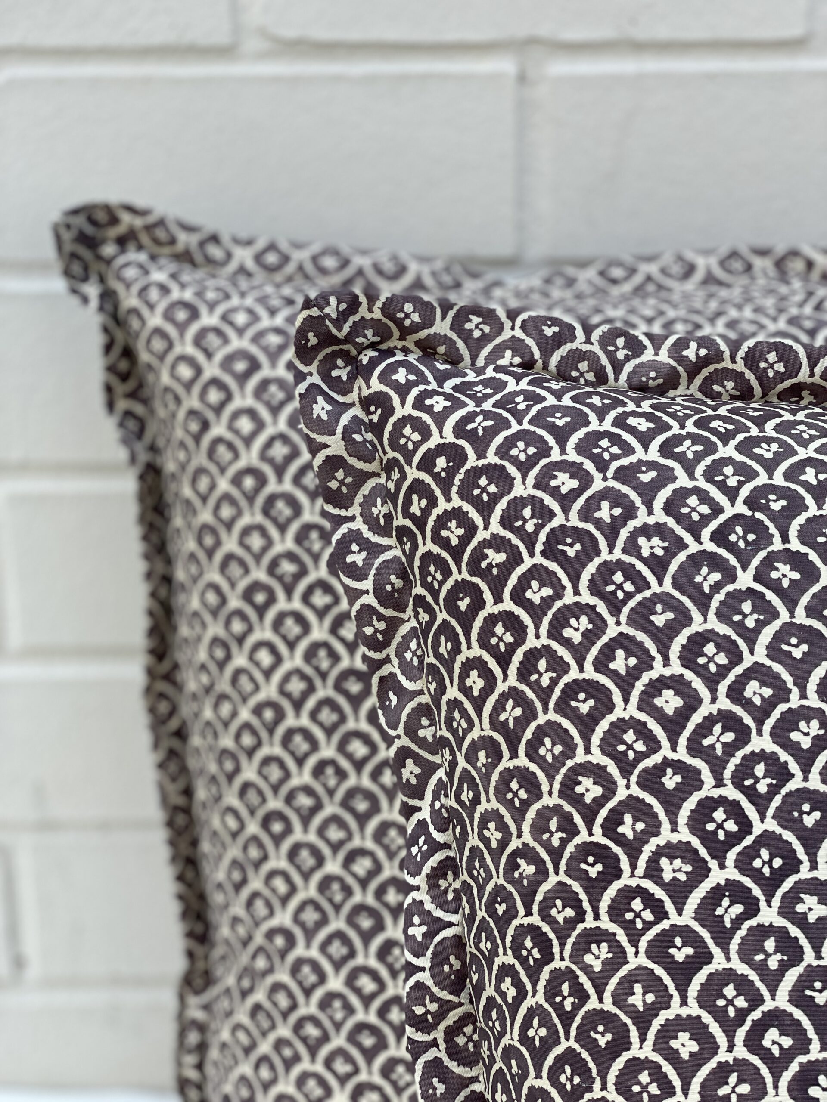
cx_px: 414
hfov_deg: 28.0
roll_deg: +0.7
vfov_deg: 36.8
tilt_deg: -19.1
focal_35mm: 52
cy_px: 551
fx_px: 1656
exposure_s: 1/786
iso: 20
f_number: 2
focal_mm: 6
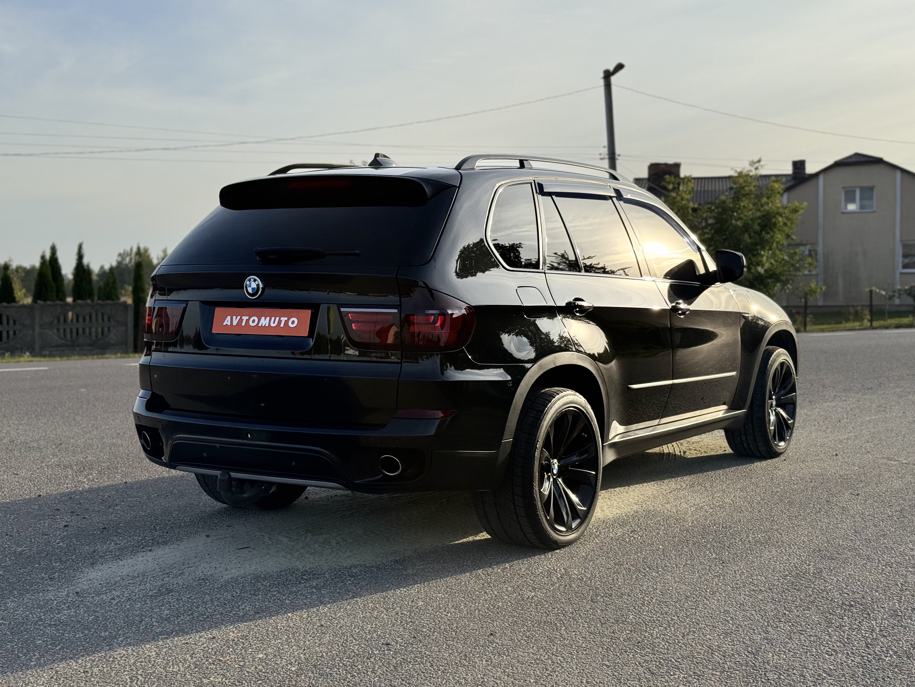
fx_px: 1269
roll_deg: +0.6
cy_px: 344
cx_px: 458
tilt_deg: -2.8
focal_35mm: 48
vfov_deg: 30.3
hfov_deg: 39.7
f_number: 1.78
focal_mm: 6.76
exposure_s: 1/4049
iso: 64
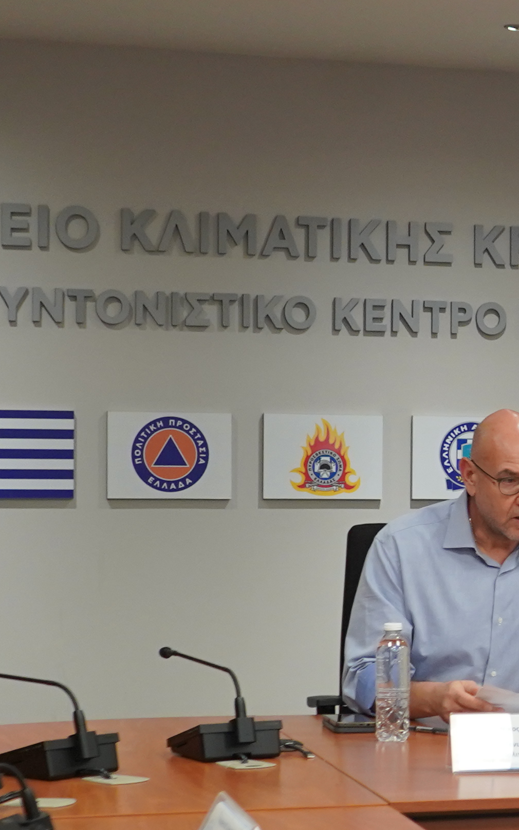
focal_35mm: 106
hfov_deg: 11.7
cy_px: 510
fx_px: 2398
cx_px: 849
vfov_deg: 19.6
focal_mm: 28
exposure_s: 1/160
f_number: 4
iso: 1600
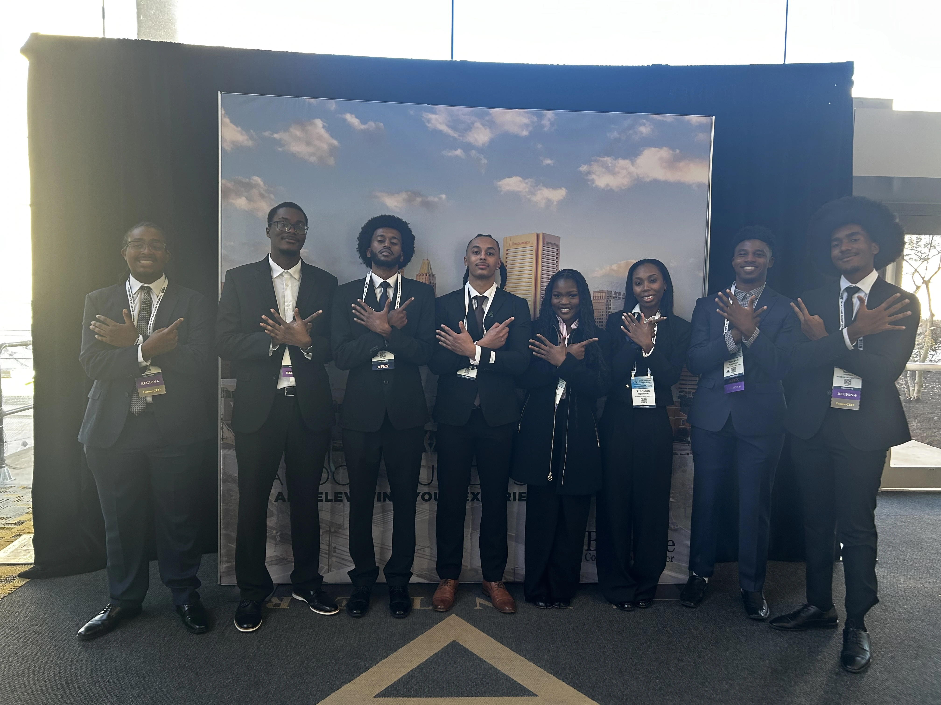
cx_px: 470
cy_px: 352
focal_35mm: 26
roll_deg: -1.1
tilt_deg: -5.3
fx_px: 707
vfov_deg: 53.1
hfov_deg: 67.3
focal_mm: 5.7
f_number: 1.5
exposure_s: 1/117
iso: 125
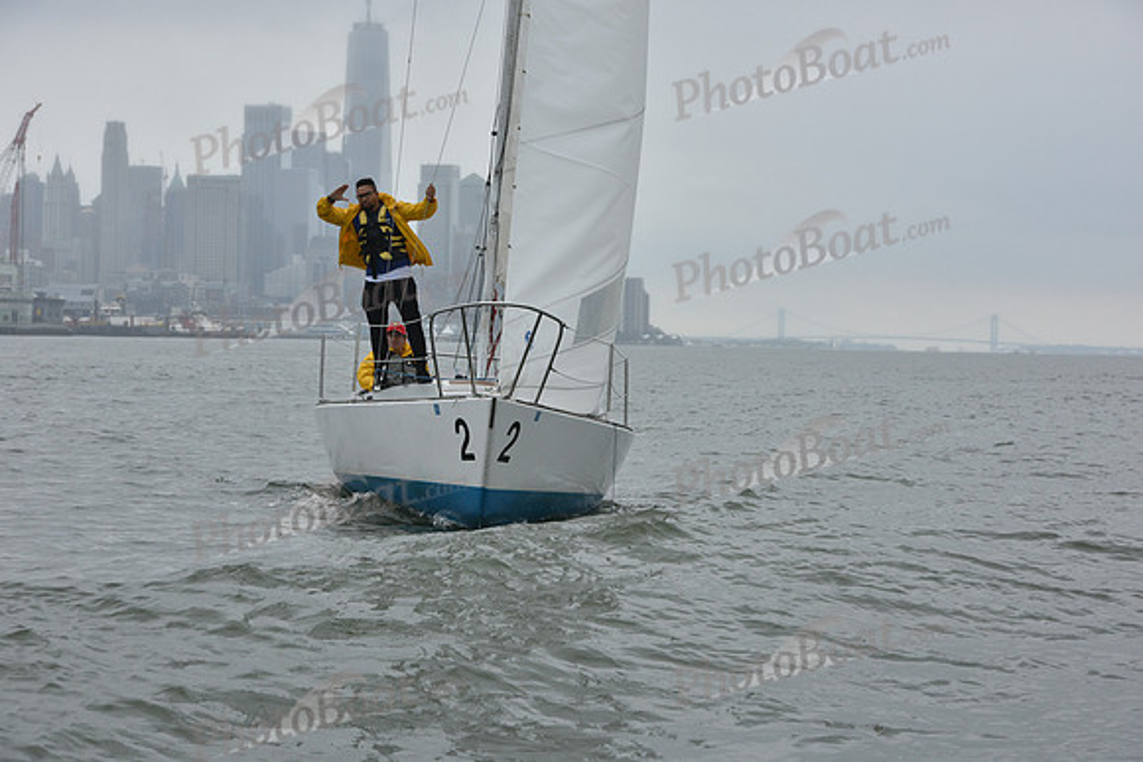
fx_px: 3176
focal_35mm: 100
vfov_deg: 13.7
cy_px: 381
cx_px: 572
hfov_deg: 20.4
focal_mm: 100
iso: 400
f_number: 9
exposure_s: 1/800
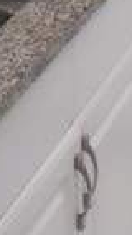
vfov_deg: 11.4
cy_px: -228
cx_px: 244
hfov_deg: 6.9
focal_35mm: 171
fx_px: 1068
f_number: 2.7
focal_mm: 5
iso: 800
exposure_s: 1/100
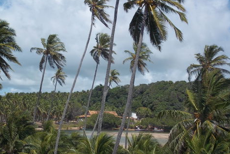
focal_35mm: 74
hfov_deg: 27.3
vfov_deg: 18.4
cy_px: 78
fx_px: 473
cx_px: 114
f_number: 11.2
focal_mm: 12.5
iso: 80
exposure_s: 1/160
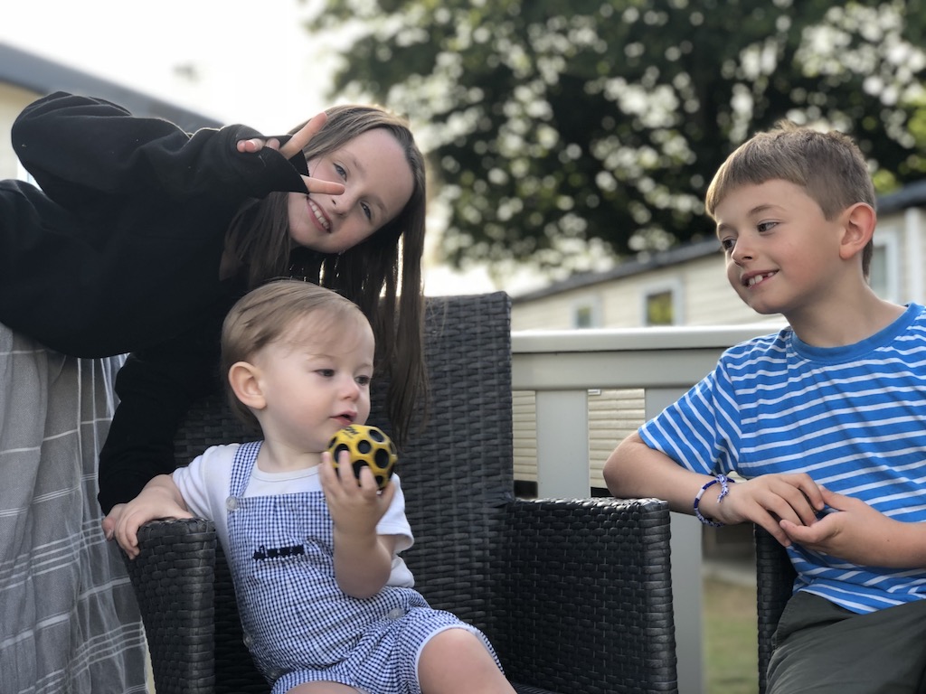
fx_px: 1525
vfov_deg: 25.7
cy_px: 347
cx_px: 463
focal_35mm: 57
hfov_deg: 33.8
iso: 32
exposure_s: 1/120
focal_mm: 6.6
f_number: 2.8
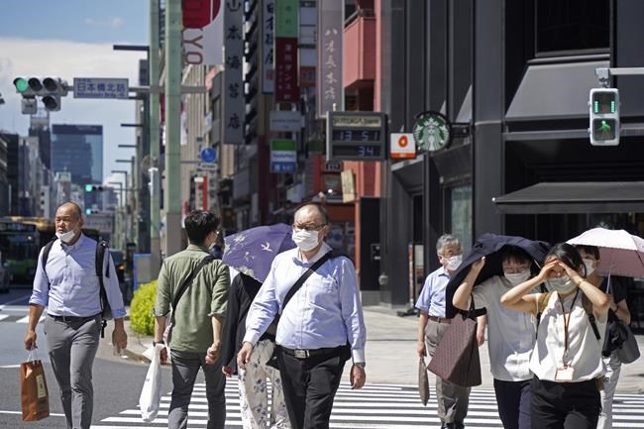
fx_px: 1860
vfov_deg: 13.2
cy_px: 214
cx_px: 322
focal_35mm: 104
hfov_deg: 19.6
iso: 100
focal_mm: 104
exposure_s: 1/1000
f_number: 4.5
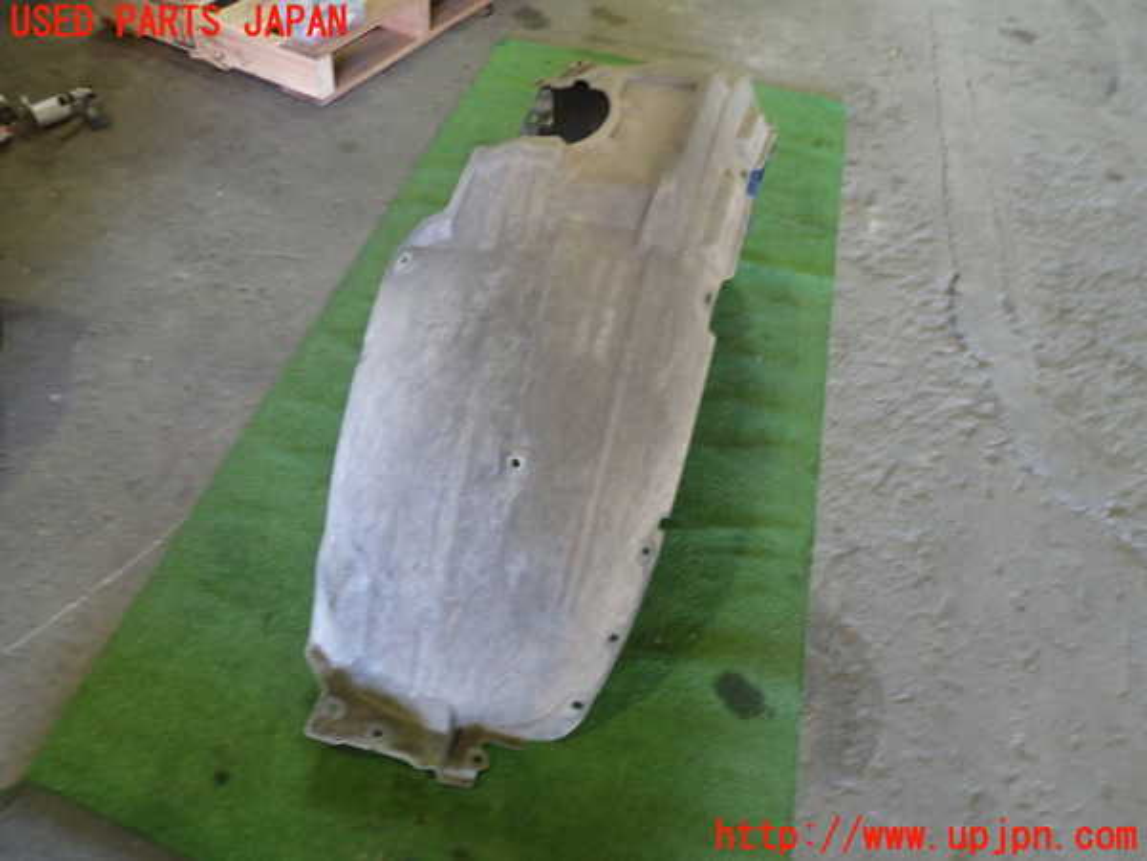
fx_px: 994
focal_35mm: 30
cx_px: 574
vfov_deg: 46.8
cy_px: 430
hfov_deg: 60.0
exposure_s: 1/30
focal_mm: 5.4
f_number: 2.3
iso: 400
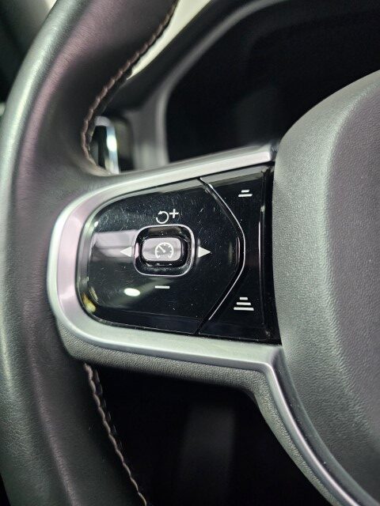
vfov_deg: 73.9
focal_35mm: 23
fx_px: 337
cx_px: 190
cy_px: 253
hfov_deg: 58.9
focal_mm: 6.3
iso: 1000
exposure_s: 1/100
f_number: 1.7
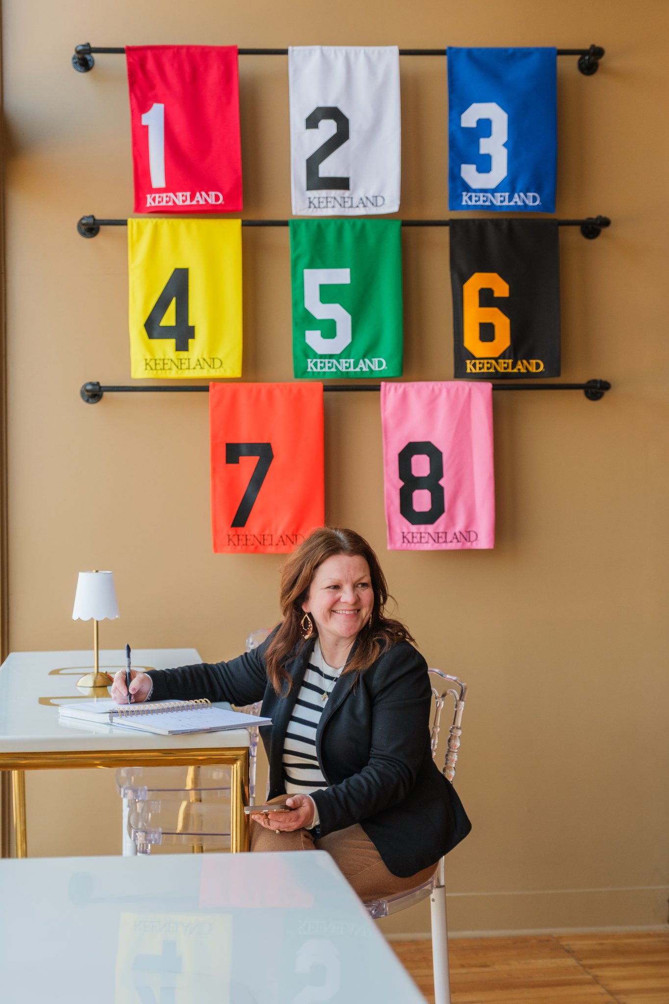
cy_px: 502
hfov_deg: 28.6
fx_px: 1310
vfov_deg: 41.9
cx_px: 334
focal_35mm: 47
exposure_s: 1/250
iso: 250
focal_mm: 31.1
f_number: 2.8
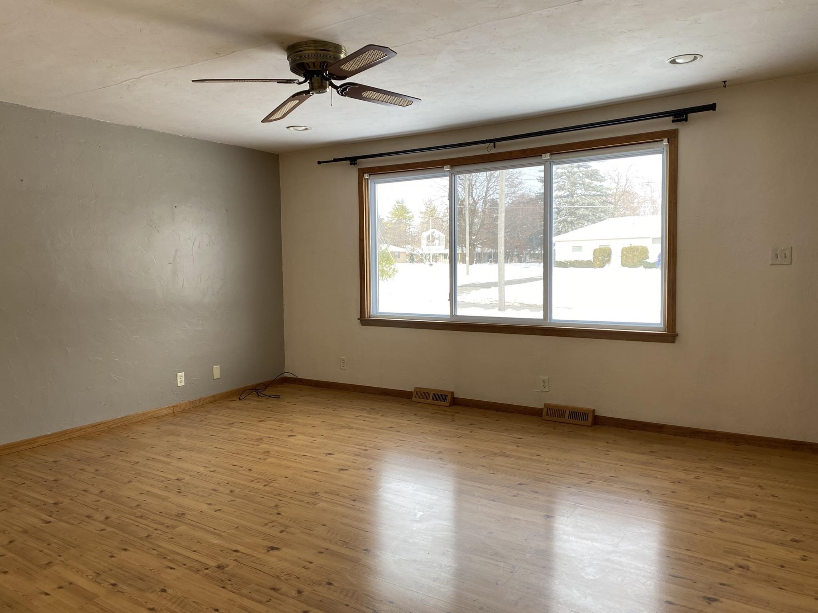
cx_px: 409
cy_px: 306
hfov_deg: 67.3
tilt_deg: -5.1
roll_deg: +1.0
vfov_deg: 53.1
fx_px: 614
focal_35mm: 26
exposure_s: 1/122
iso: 80
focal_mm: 4.25
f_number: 1.8
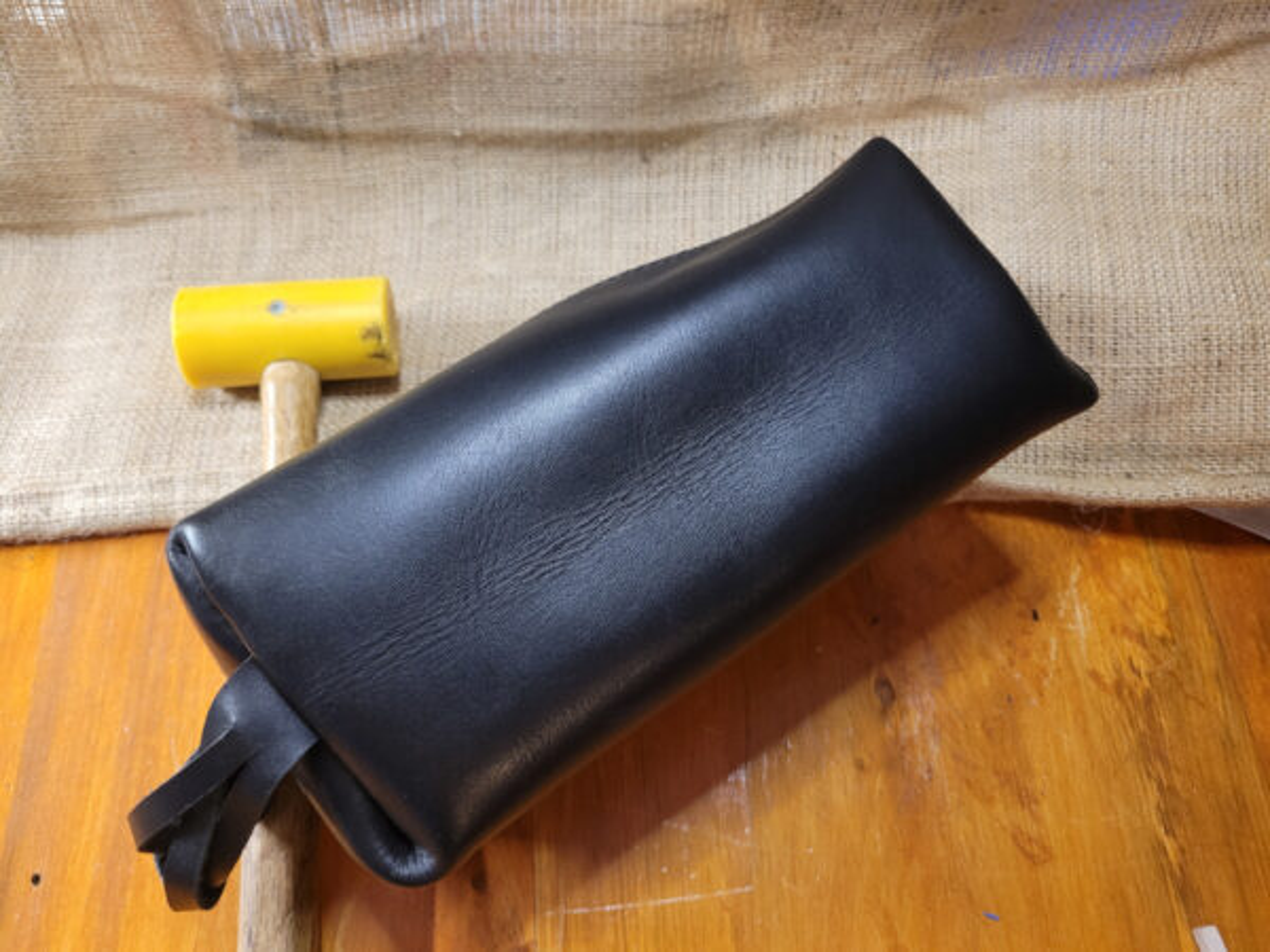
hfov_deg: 67.3
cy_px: 476
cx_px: 635
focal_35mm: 26
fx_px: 954
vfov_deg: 53.1
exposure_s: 1/40
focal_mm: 5.4
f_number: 1.8
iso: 500
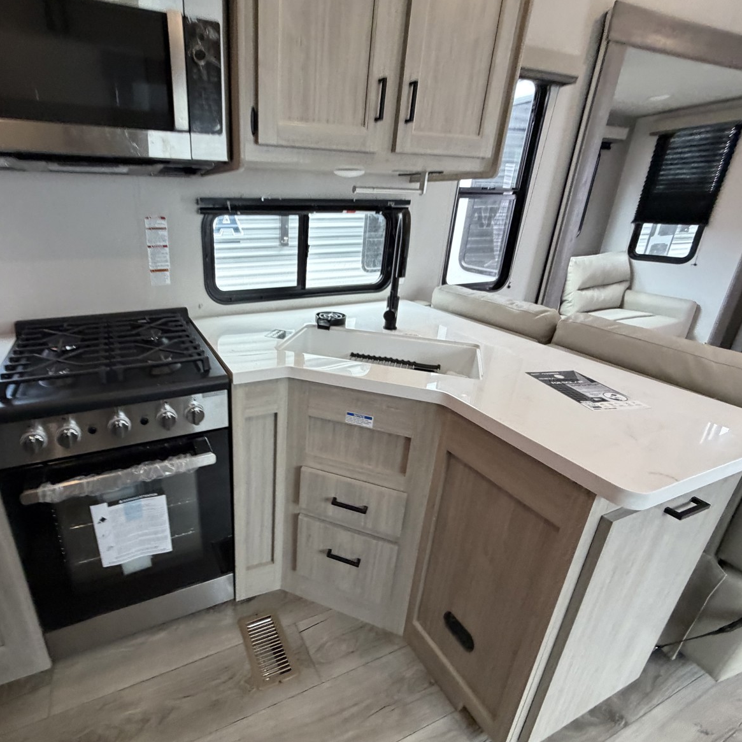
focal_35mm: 17
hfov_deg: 82.2
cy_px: 365
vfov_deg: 84.0
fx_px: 412
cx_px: 274
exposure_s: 1/51
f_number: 2.2
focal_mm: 2.22
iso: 320
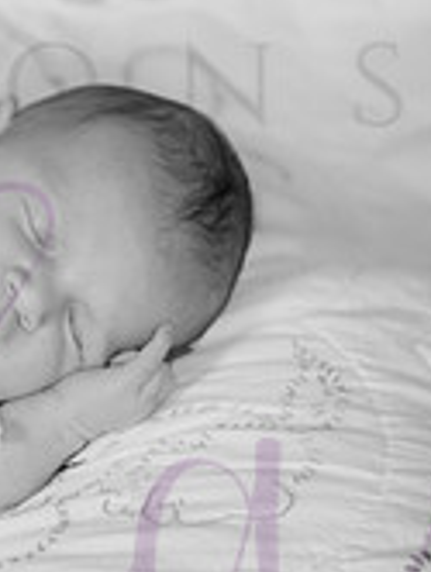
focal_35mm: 168
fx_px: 2782
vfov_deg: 11.7
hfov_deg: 8.6
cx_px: -228
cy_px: 253
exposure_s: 1/100
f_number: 2.2
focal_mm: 50
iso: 800
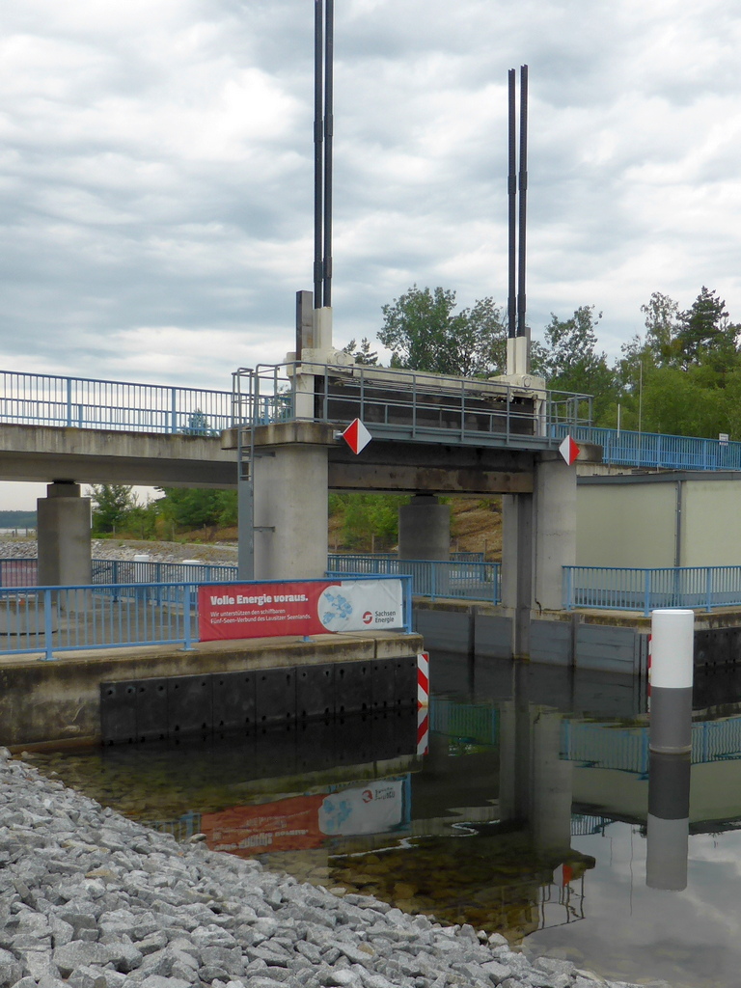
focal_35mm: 24
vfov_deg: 71.6
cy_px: 494
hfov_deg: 56.8
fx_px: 685
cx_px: 370
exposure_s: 1/200
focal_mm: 4.3
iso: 100
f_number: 3.5
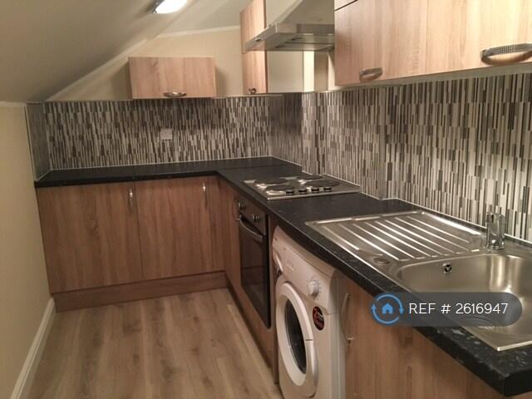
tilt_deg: -12.7
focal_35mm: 29
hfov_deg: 61.7
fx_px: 446
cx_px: 266
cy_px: 200
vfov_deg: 48.2
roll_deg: +1.9
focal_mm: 4.15
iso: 200
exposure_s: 1/17
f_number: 2.2
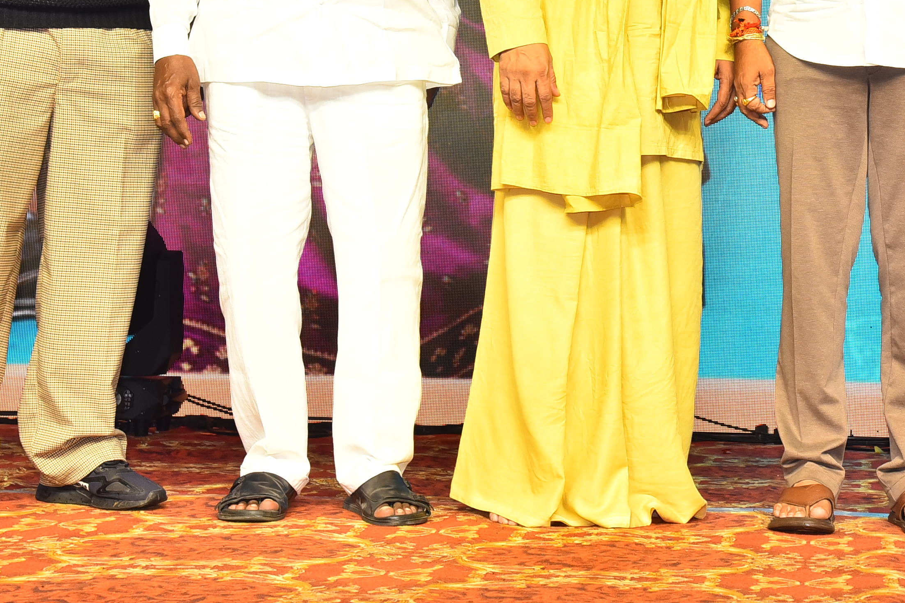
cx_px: 817
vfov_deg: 12.0
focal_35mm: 113
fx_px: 2840
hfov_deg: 17.8
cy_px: 41
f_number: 9
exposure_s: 1/125
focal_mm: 55
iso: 1600
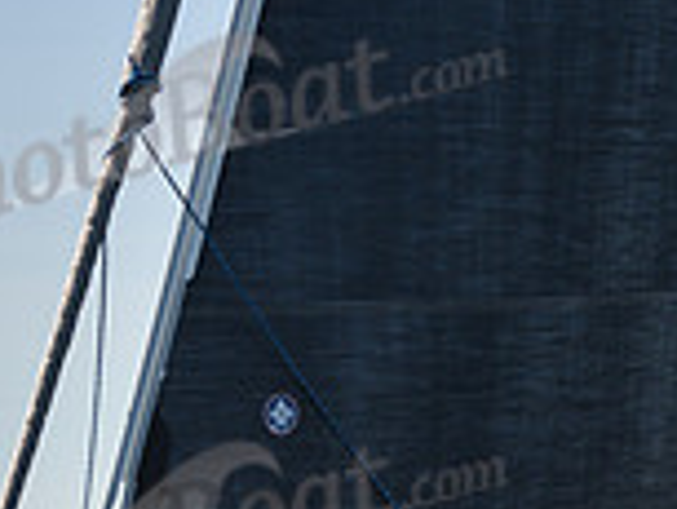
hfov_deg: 5.9
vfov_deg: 4.4
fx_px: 6557
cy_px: 702
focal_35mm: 335
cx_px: 739
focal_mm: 92
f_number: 3.5
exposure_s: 1/1250
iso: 250
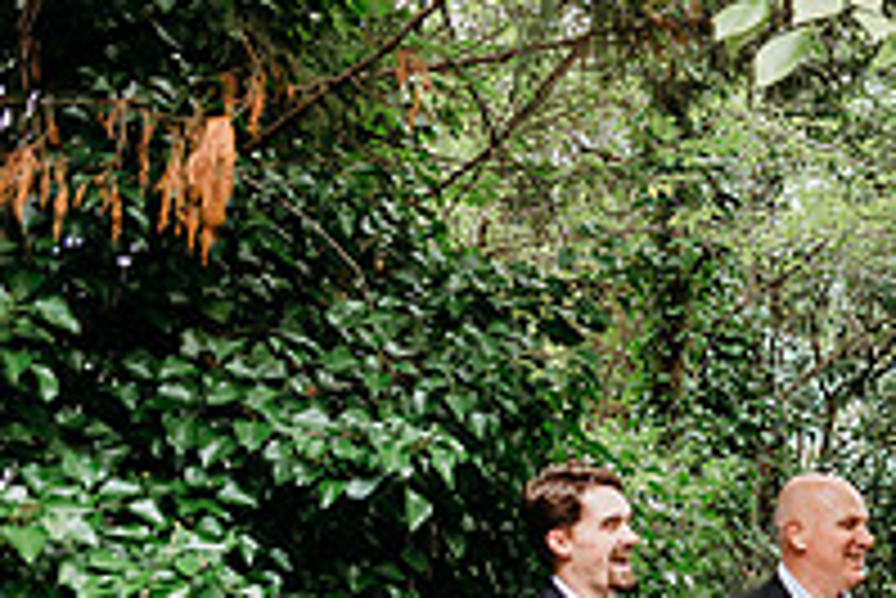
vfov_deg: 18.3
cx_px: 1112
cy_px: 762
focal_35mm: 70
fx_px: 1743
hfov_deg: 25.5
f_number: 2.5
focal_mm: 24
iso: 320
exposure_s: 1/160
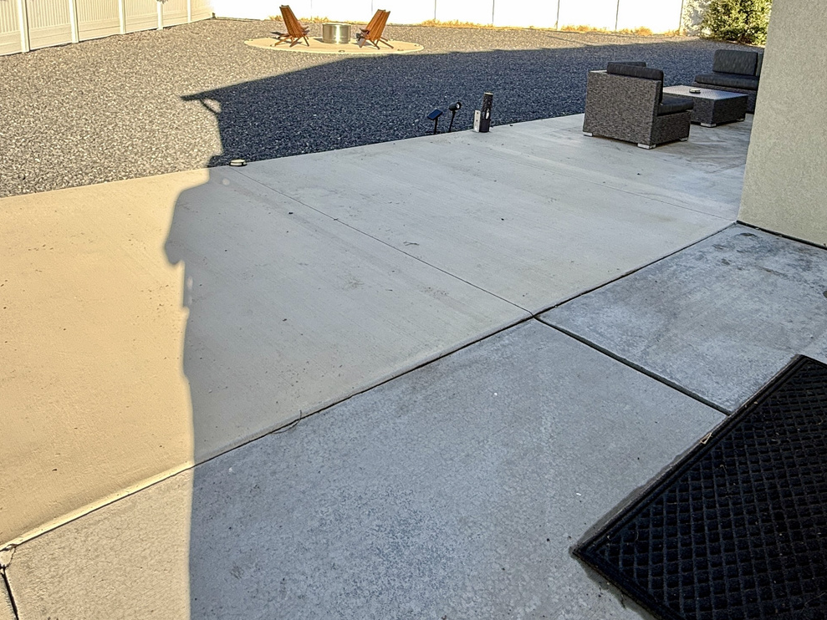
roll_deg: -3.1
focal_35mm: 29
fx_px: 693
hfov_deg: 61.6
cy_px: 125
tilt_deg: -11.3
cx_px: 447
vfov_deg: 45.8
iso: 64
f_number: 2.2
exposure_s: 1/281
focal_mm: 2.22
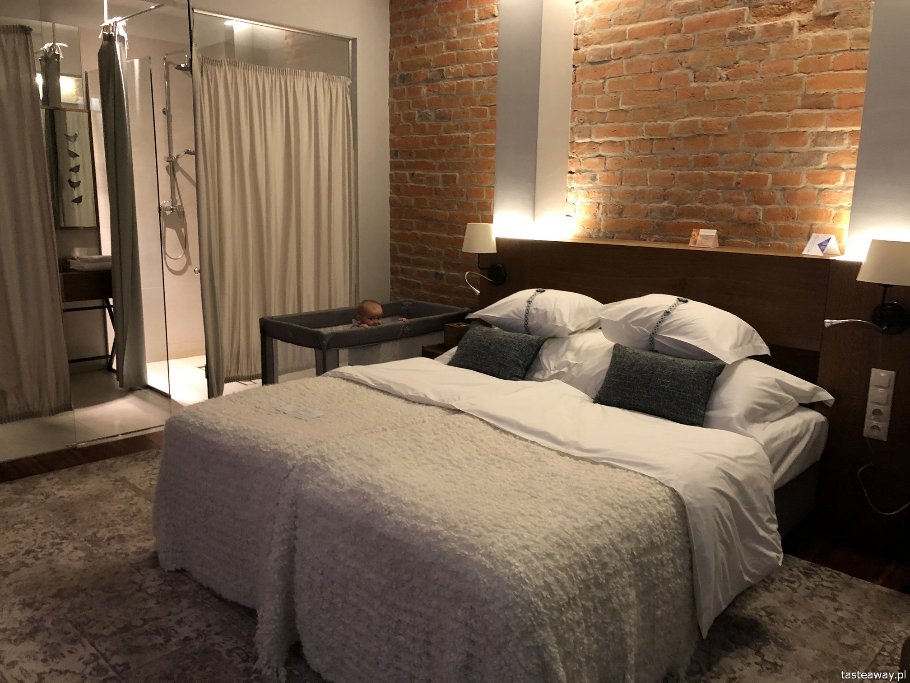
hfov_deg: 61.7
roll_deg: +0.2
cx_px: 455
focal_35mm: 29
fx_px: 762
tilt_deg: -10.4
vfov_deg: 48.2
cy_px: 342
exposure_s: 1/8
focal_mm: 3.99
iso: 100
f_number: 1.8
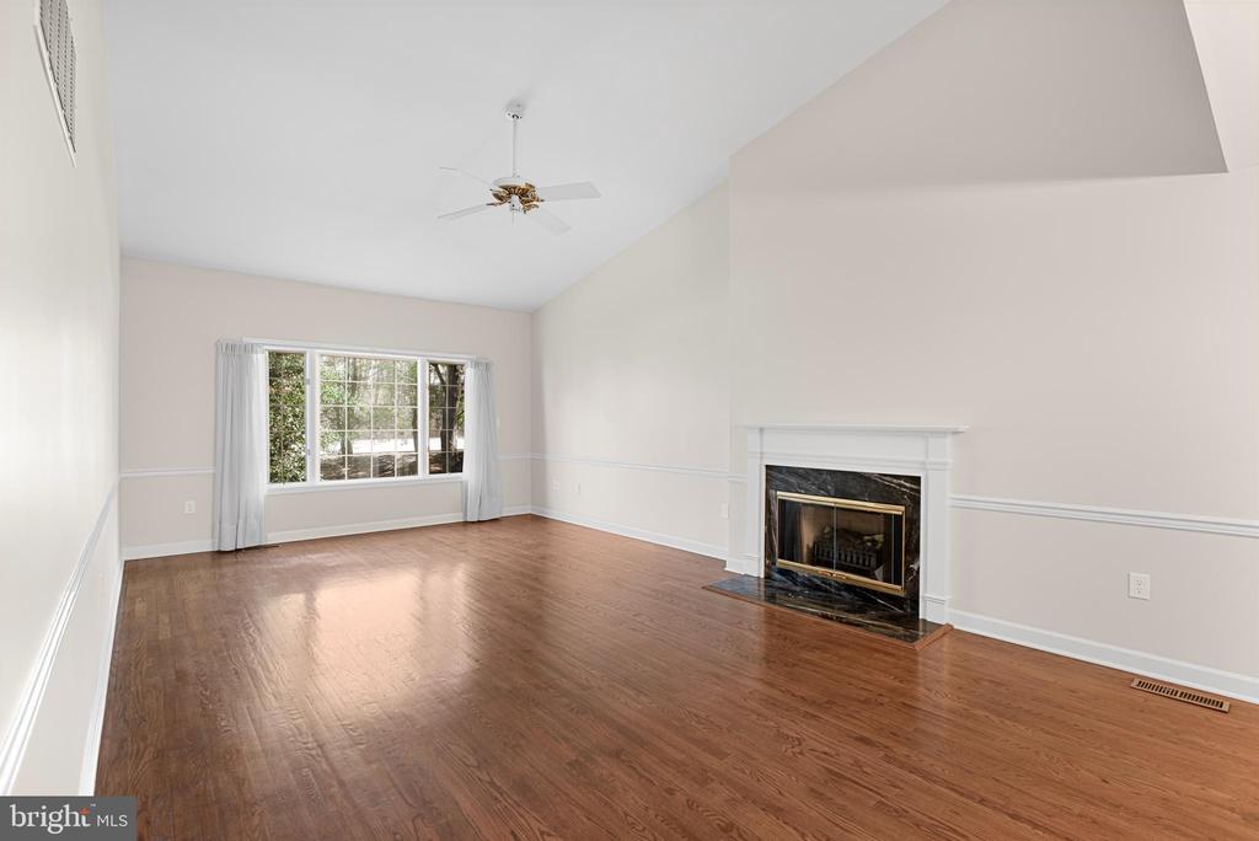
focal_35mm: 16
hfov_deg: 96.7
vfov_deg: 73.8
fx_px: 560
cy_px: 420
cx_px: 630
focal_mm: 16
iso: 100
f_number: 6.3
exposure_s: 1.6
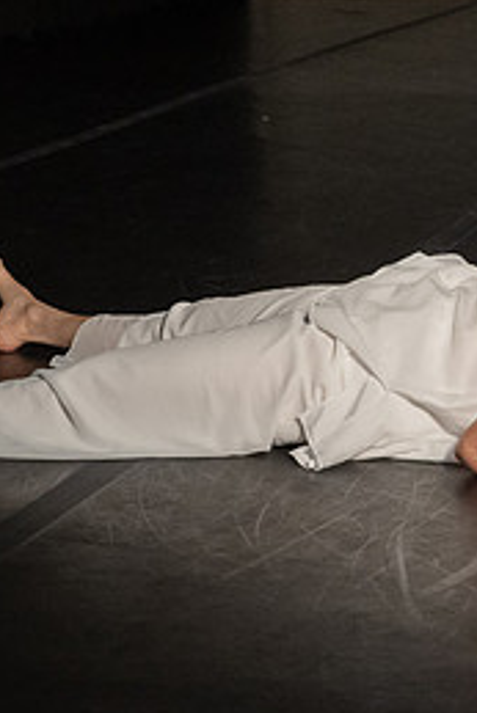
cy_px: 288
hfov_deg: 12.2
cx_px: 500
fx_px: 2203
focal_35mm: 111
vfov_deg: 18.4
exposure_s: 1/500
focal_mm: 47
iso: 6400
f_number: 4.5
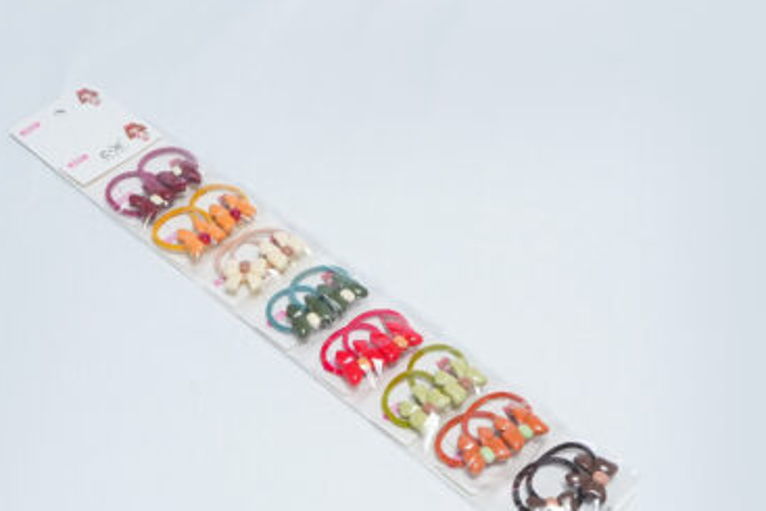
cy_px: 295
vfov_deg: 22.3
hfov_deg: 32.8
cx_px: 338
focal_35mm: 61
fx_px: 1298
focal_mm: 35
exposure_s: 1/160
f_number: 10
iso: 2500
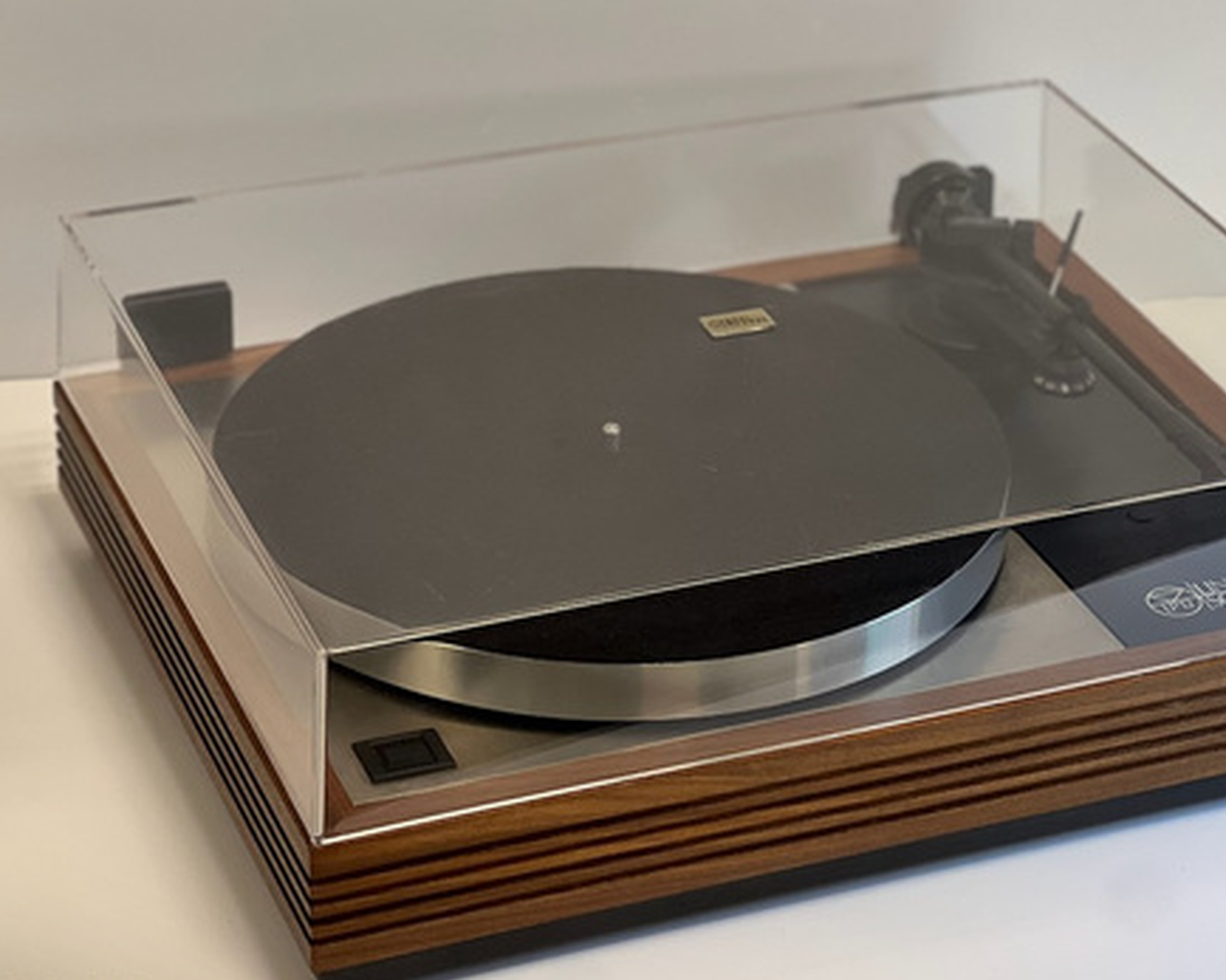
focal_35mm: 104
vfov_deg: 14.8
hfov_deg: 18.4
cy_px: 474
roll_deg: -2.5
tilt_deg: -28.4
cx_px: 706
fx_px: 3773
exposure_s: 1/50
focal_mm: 9
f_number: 2.8
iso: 160
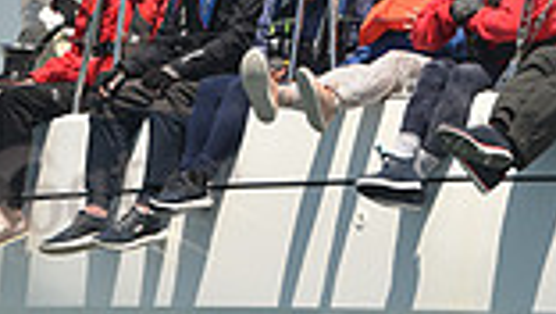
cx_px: 428
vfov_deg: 1.9
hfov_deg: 3.5
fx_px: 9221
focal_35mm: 625
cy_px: -16
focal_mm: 160
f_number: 5.6
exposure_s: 1/800
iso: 250
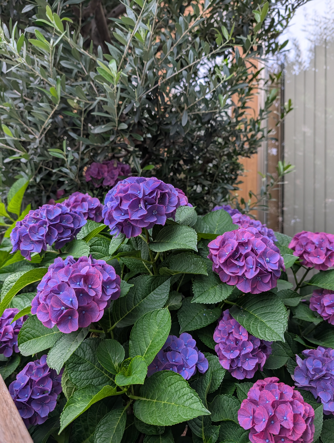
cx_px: 167
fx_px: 308
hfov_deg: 56.9
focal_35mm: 24
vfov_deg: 71.5
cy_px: 222
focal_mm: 6.9
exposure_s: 1/360
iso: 281
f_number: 1.68
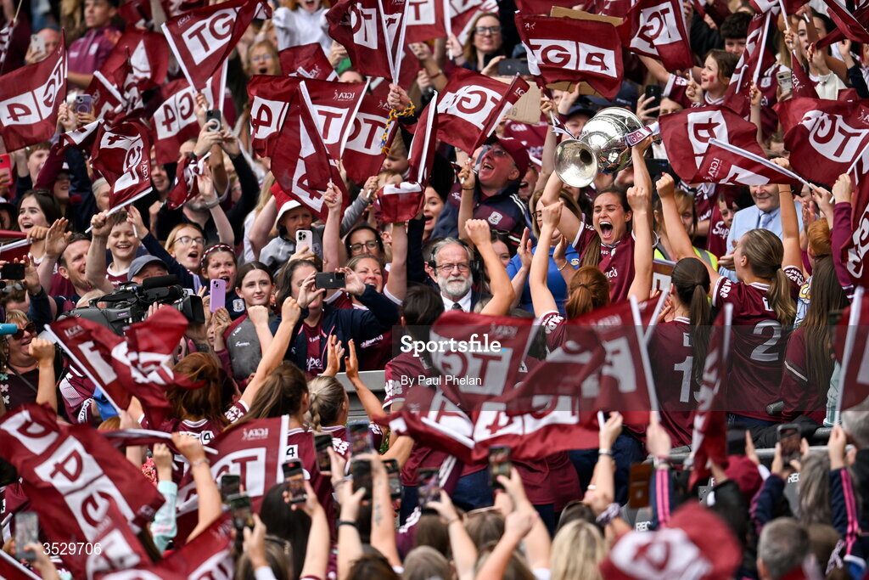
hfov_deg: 4.1
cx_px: 434
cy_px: 290
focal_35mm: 500
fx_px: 12070
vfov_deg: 2.8
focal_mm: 500
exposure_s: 1/2000
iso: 1000
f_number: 4
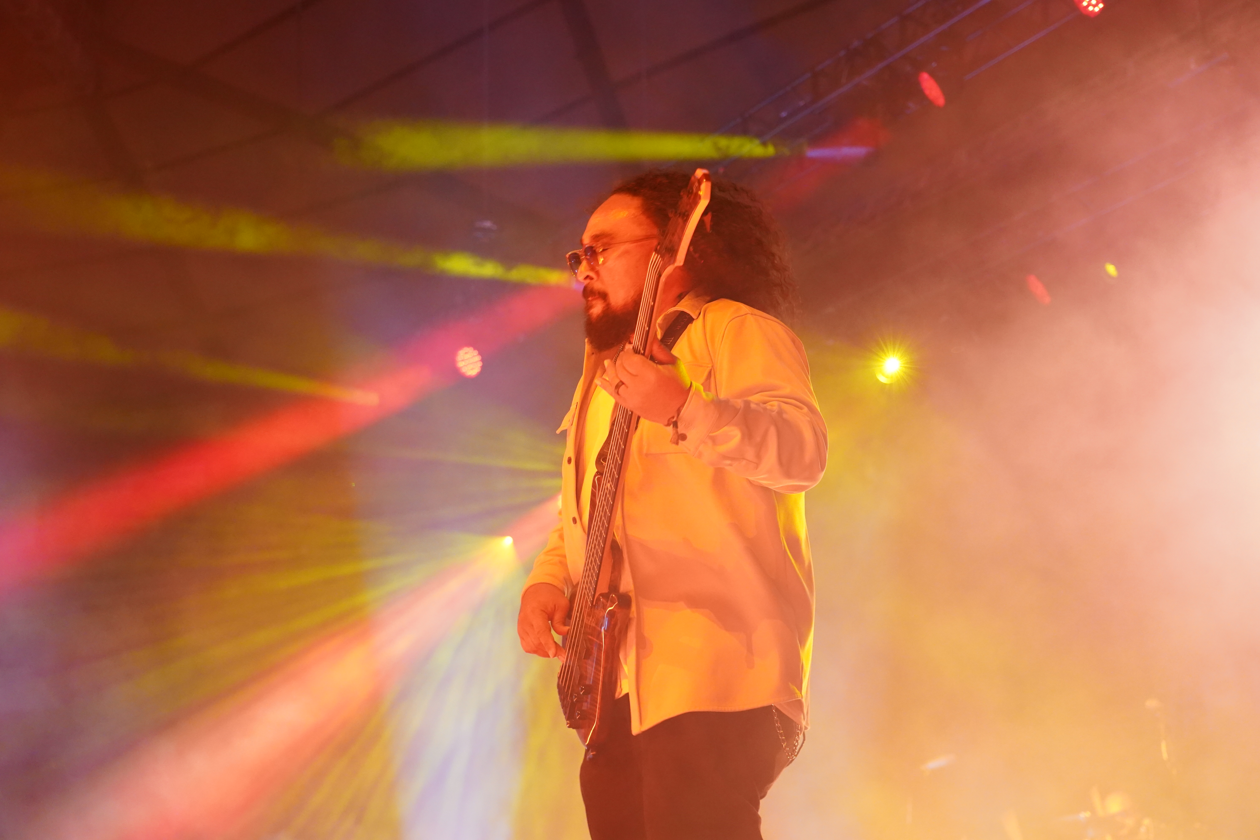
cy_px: 420
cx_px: 630
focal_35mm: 53
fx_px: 1855
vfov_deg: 25.5
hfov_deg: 37.5
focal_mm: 53
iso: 5000
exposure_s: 1/160
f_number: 4
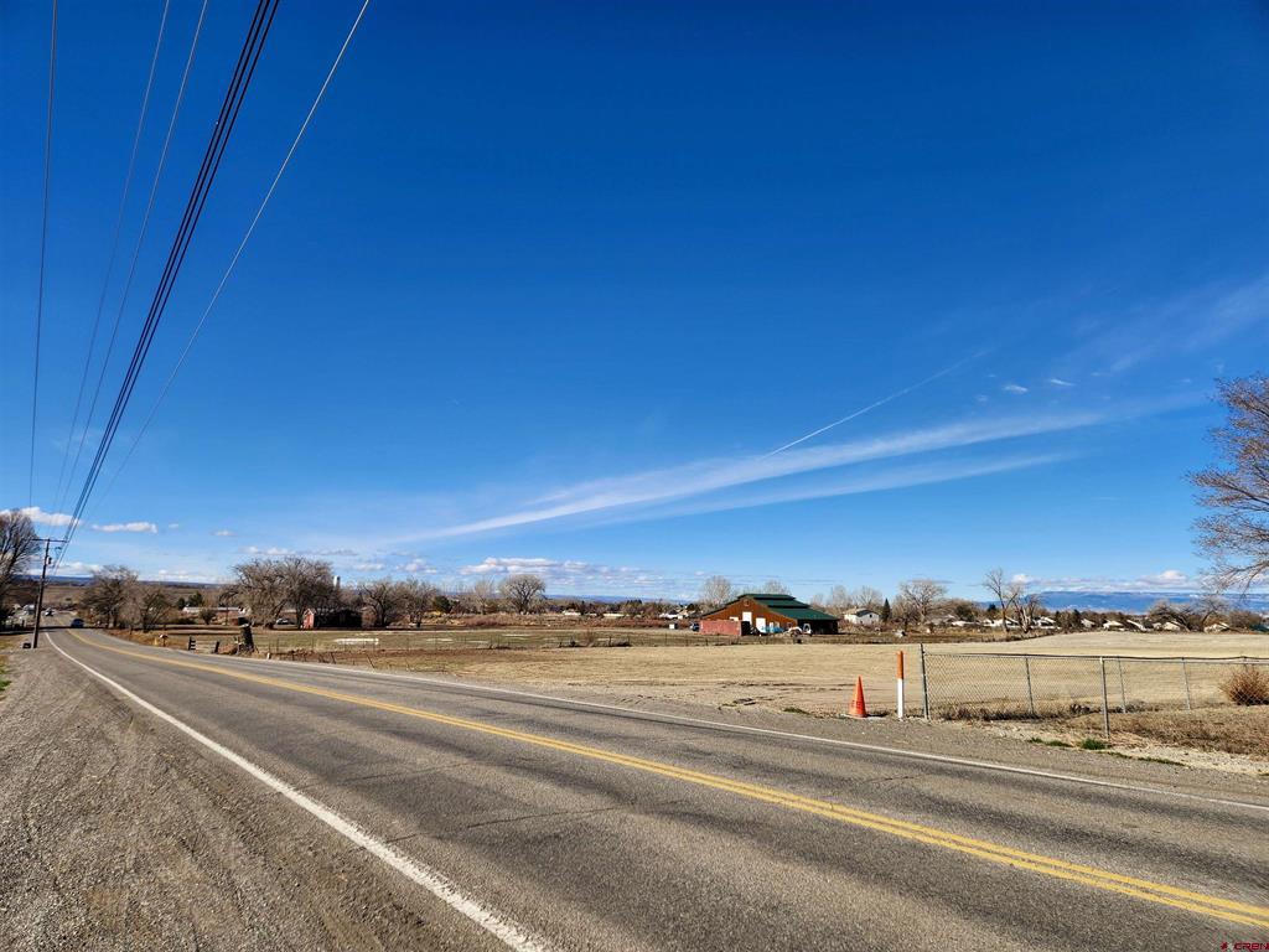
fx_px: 843
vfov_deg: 58.9
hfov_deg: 73.9
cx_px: 634
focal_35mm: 23
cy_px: 476
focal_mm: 5.4
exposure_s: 1/1723
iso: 20
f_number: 1.8
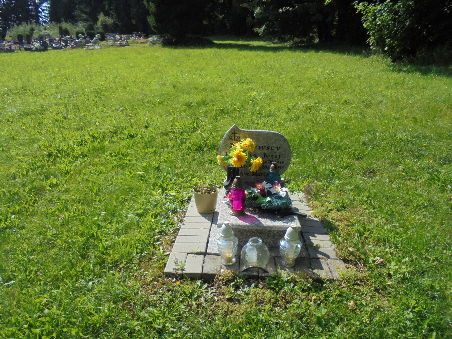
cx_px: 226
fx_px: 339
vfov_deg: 53.1
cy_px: 170
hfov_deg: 67.3
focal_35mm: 26
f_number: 3.5
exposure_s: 1/800
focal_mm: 4.6
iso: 100
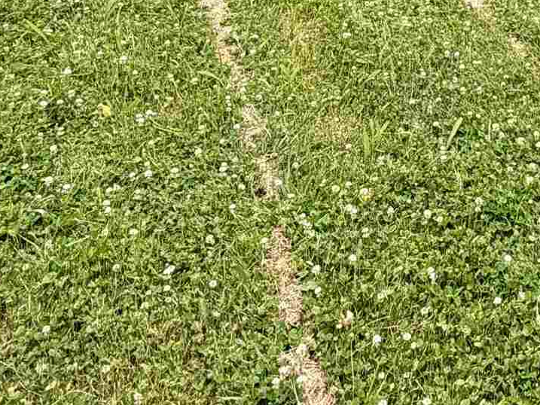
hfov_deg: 29.7
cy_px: -269
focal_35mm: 60
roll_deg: +1.3
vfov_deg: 19.7
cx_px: 556
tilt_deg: -2.3
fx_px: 936
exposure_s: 1/770
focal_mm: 2.22
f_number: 2.2
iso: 40
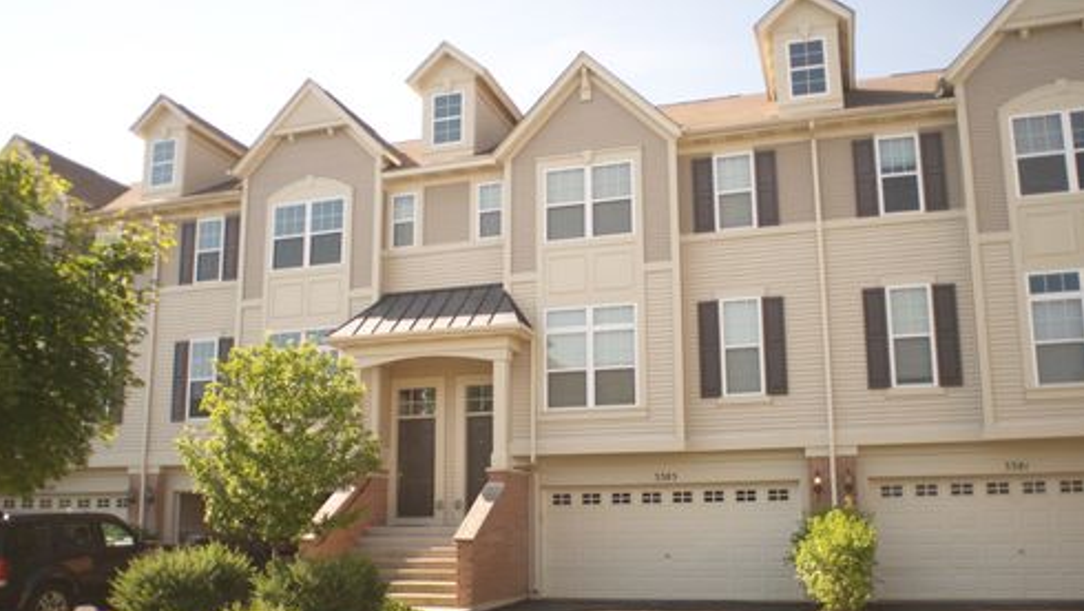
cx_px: 535
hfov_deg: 61.0
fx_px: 920
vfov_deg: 36.6
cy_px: 365
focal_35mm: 32
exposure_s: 1/1250
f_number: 22
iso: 200
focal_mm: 20
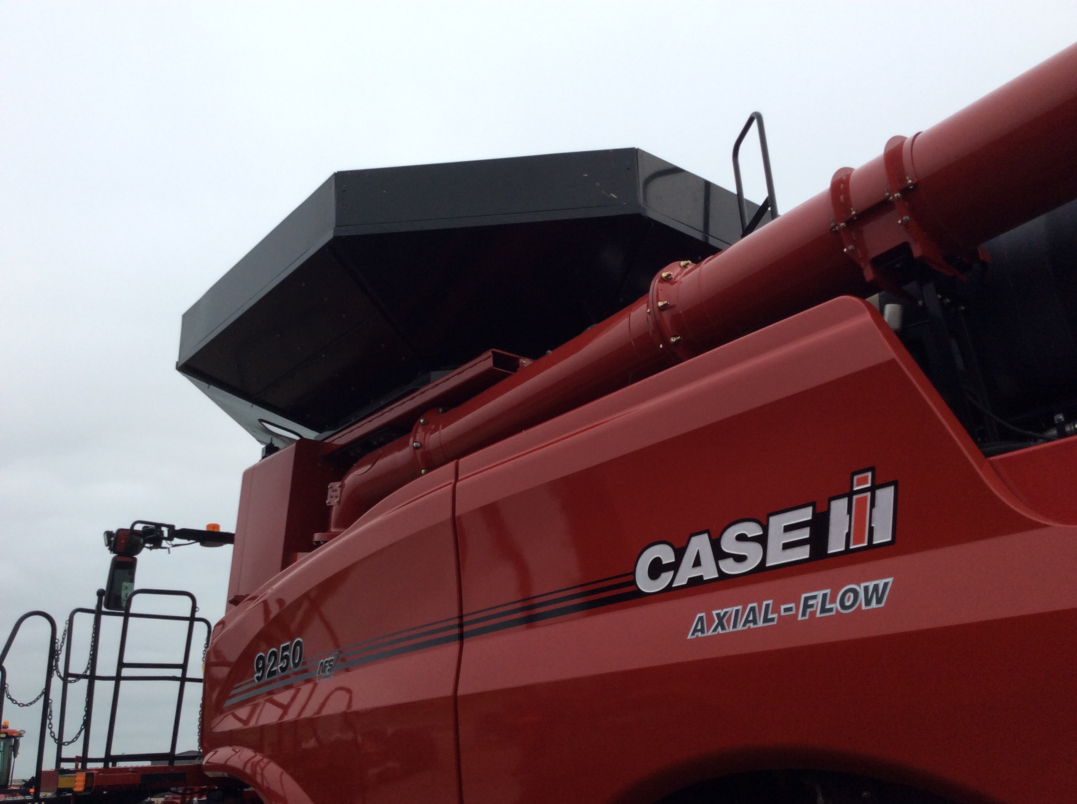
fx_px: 994
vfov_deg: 44.1
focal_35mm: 32
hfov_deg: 56.9
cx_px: 538
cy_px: 402
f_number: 2.4
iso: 32
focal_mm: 3.3
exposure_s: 1/937
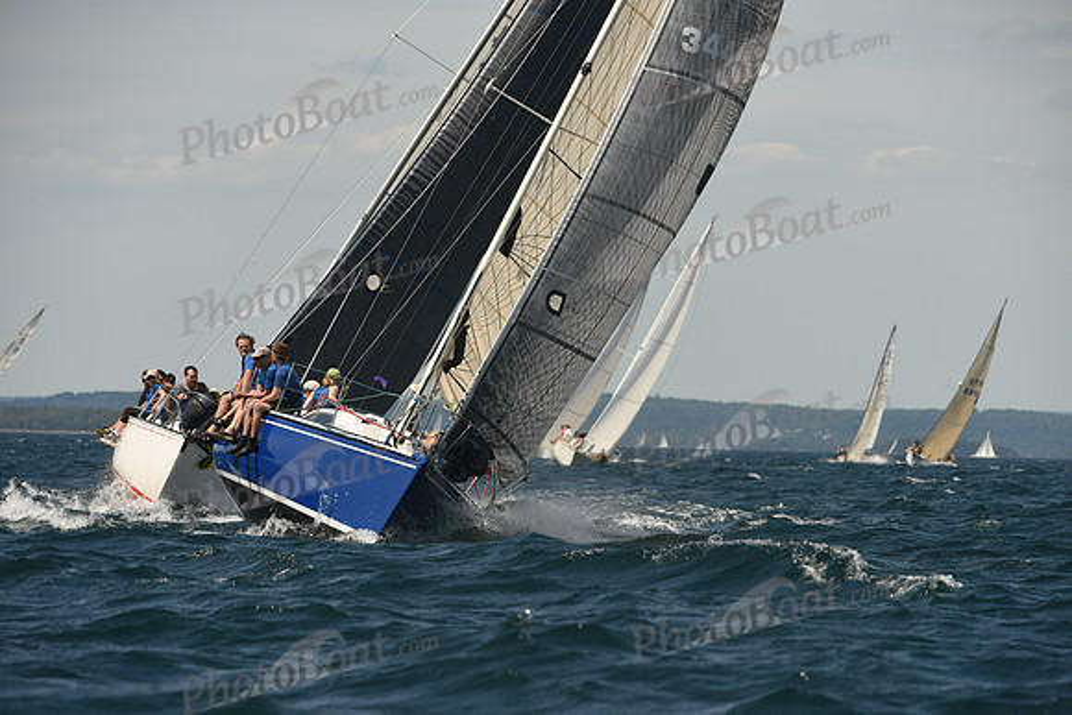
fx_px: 8935
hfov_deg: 6.9
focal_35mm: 300
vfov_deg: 4.6
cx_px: 536
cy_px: 358
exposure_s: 1/1000
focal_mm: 300
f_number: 6.3
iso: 250
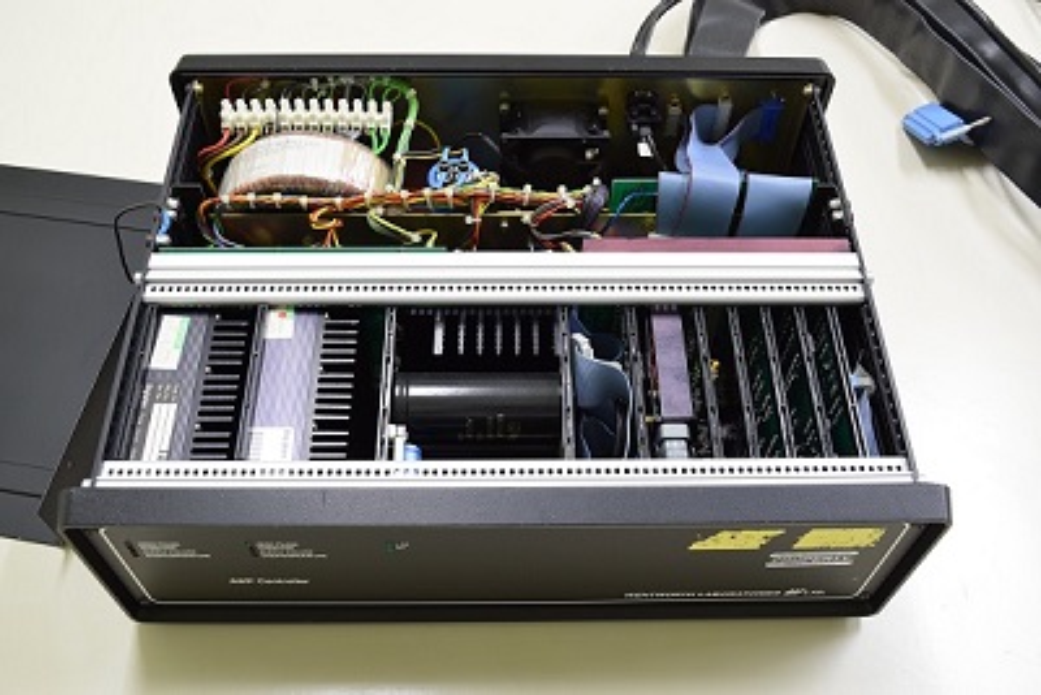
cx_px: 520
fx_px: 1041
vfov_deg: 36.9
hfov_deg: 53.1
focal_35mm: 36
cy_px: 348
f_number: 6.3
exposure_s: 1/15
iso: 800
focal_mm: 24
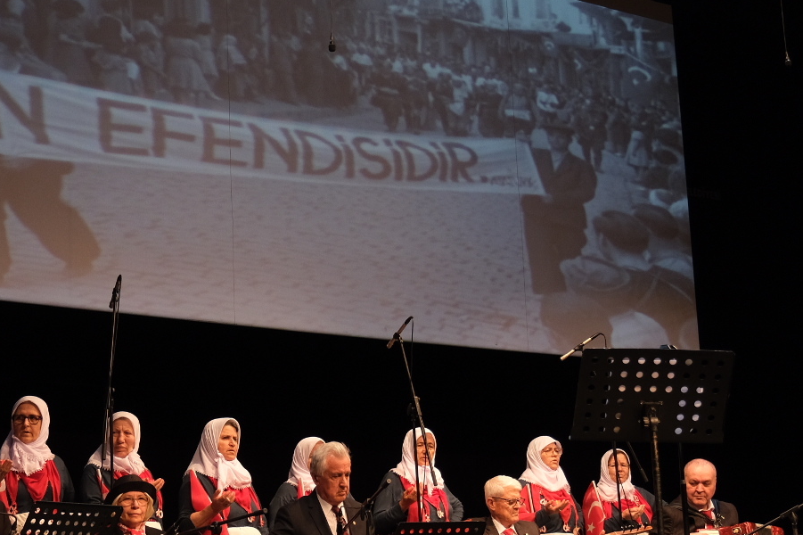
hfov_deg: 28.3
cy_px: 323
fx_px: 1583
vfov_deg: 19.2
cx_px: 266
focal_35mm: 71
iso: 1000
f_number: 2.8
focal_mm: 24.2
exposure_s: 1/125
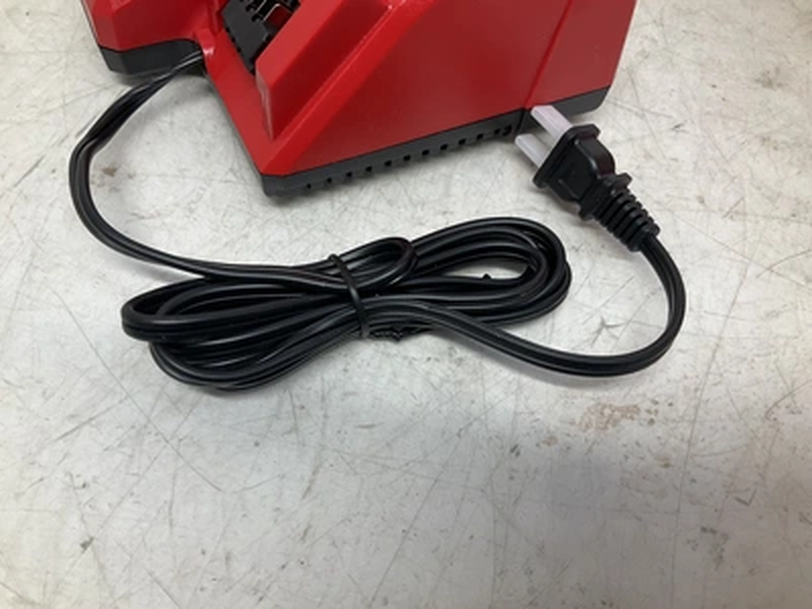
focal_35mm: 29
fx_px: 680
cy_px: 304
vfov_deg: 48.2
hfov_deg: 61.7
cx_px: 406
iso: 50
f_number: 1.8
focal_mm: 3
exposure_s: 1/120
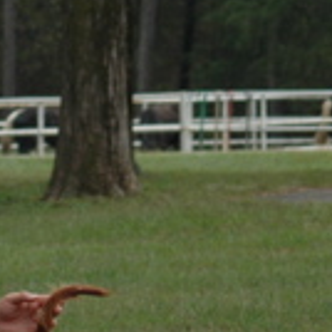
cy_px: 155
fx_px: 5425
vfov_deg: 3.5
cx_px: -367
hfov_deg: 3.5
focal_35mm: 500
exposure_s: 1/160
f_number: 6.3
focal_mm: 82
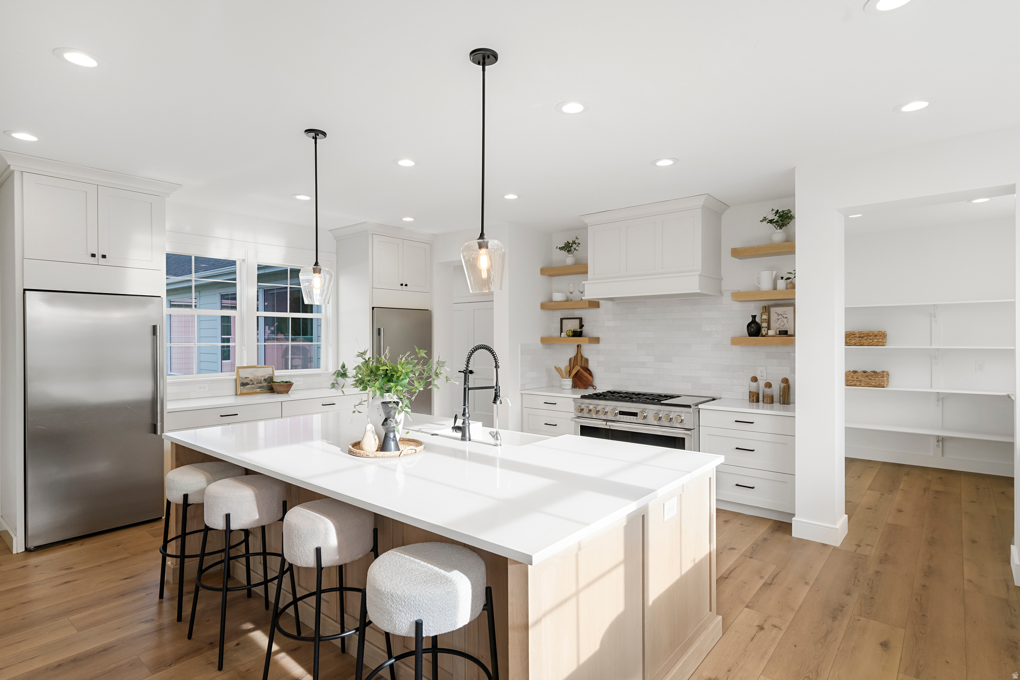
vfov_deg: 67.4
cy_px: 340
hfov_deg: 90.0
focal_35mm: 18
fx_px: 510
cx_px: 510
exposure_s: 1/8
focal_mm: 18
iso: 400
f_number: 9
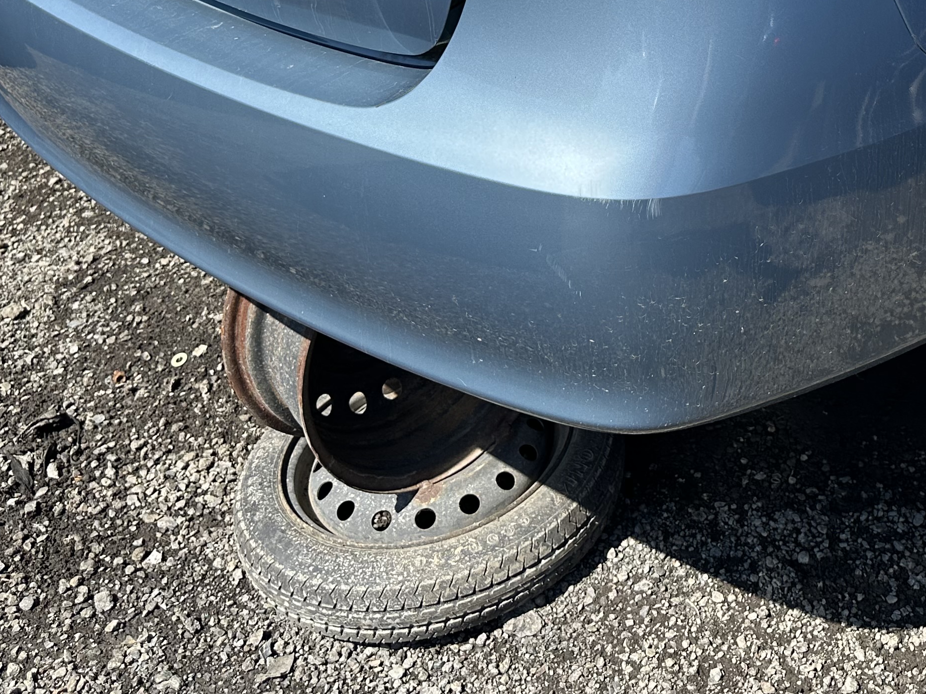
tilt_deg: -21.9
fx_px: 1391
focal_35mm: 52
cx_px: 784
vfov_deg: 26.2
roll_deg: -1.9
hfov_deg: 35.2
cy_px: -34
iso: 80
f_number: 1.78
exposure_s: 1/2028
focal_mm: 6.86
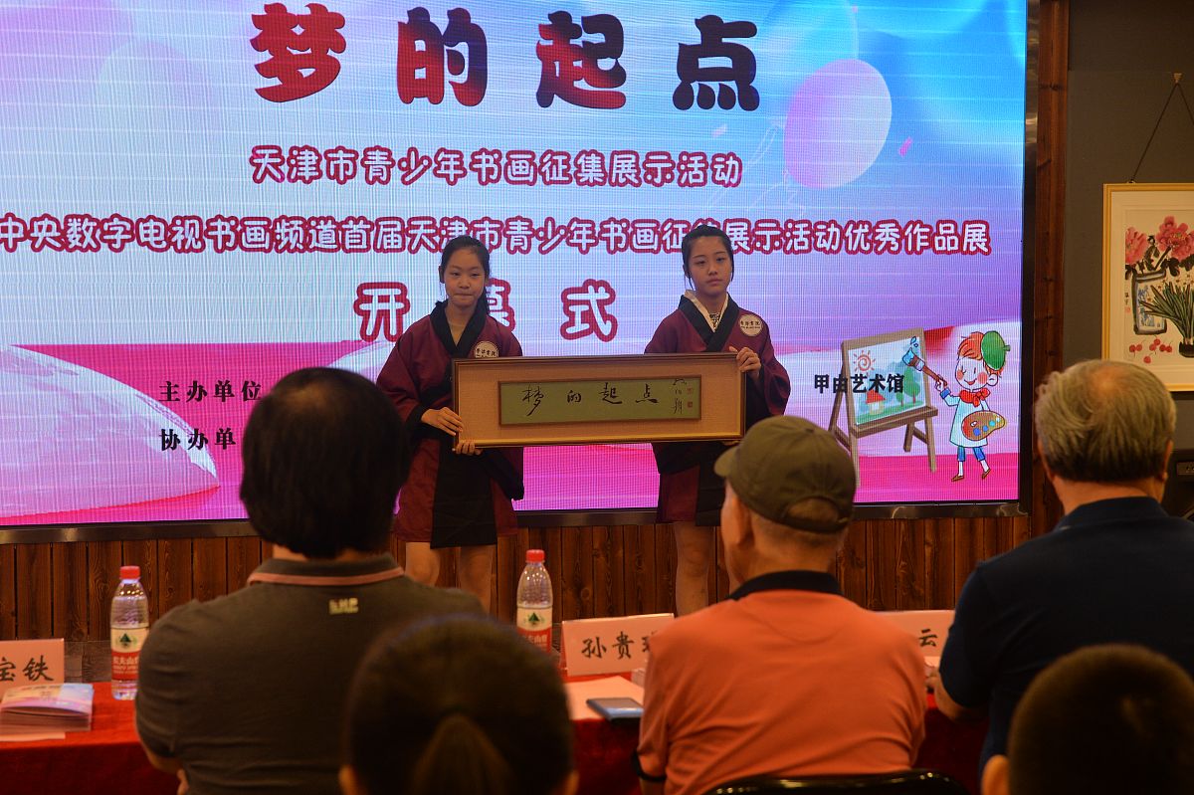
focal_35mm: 70
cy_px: 398
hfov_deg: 28.9
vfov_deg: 19.4
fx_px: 2321
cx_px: 597
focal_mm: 70
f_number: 7.1
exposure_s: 1/125
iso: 1000
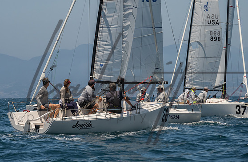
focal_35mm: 199
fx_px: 1361
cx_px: 95
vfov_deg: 6.8
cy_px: 60
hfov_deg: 10.4
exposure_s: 1/1000
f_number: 9
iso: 640
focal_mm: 150
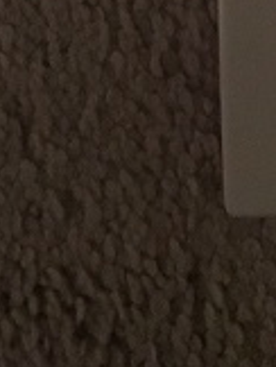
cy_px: -406
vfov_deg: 12.5
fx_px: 1431
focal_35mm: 135
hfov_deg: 10.5
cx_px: 447
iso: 320
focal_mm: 4.15
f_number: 2.2
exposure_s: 1/15
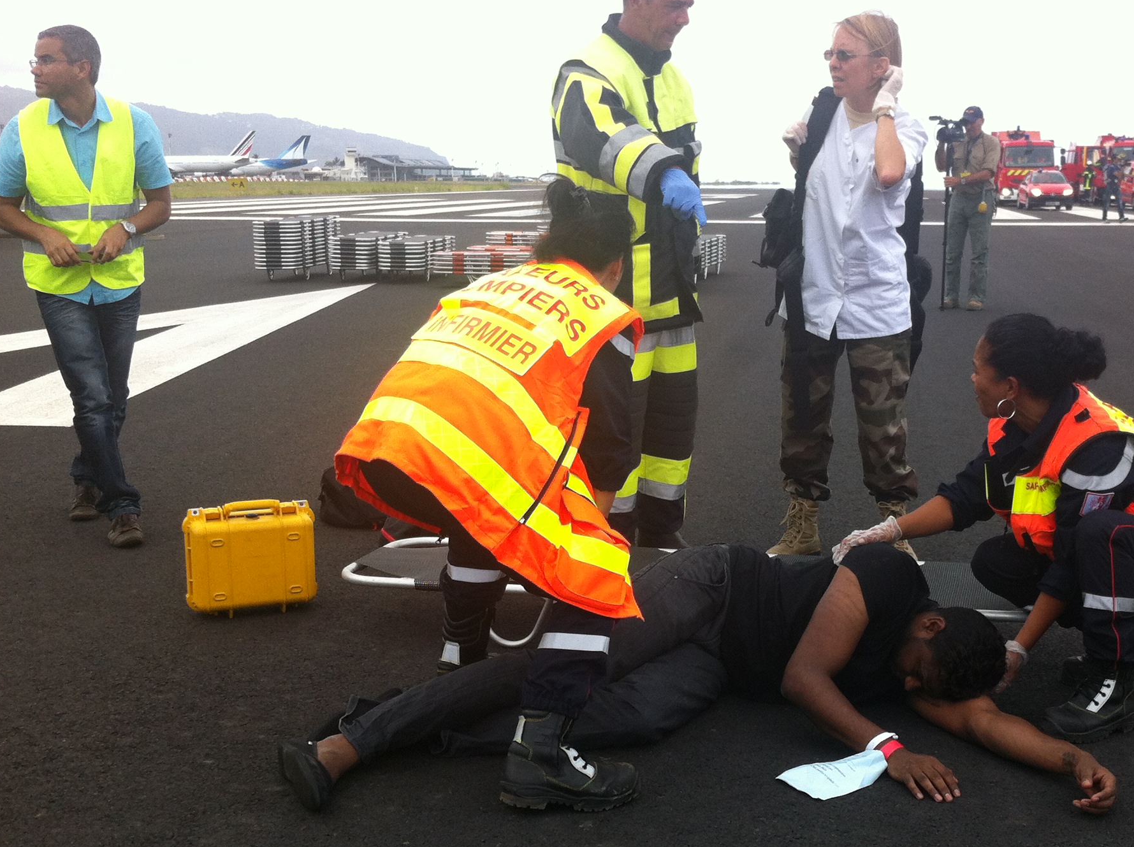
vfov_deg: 28.4
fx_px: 1668
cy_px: 512
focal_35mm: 51
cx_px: 738
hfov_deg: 37.2
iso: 80
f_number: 2.8
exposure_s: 1/838
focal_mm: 3.85
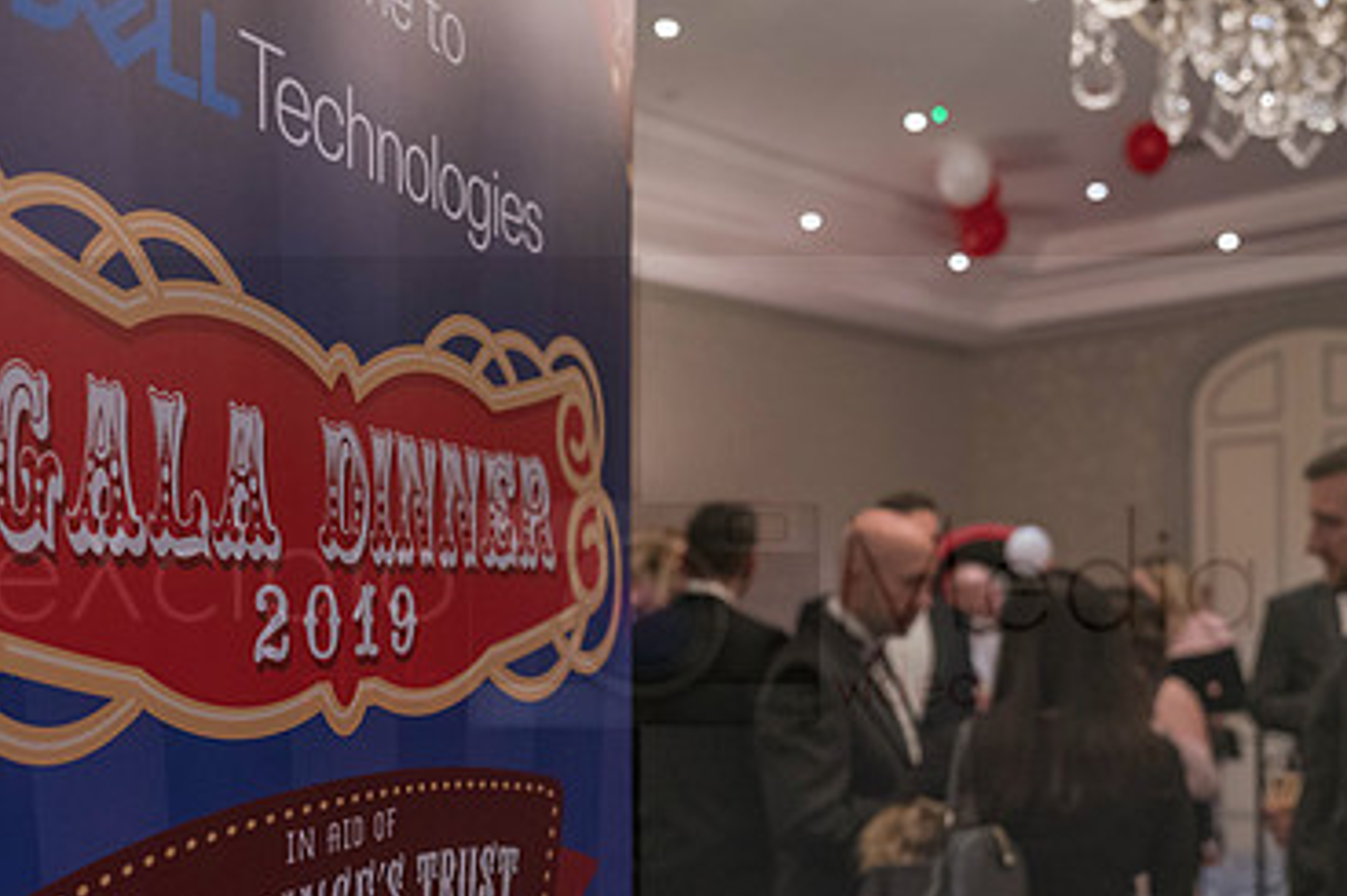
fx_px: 1533
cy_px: 609
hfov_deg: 47.4
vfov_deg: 32.3
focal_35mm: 41
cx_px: 644
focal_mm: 26
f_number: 3.5
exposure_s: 1/60
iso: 4000
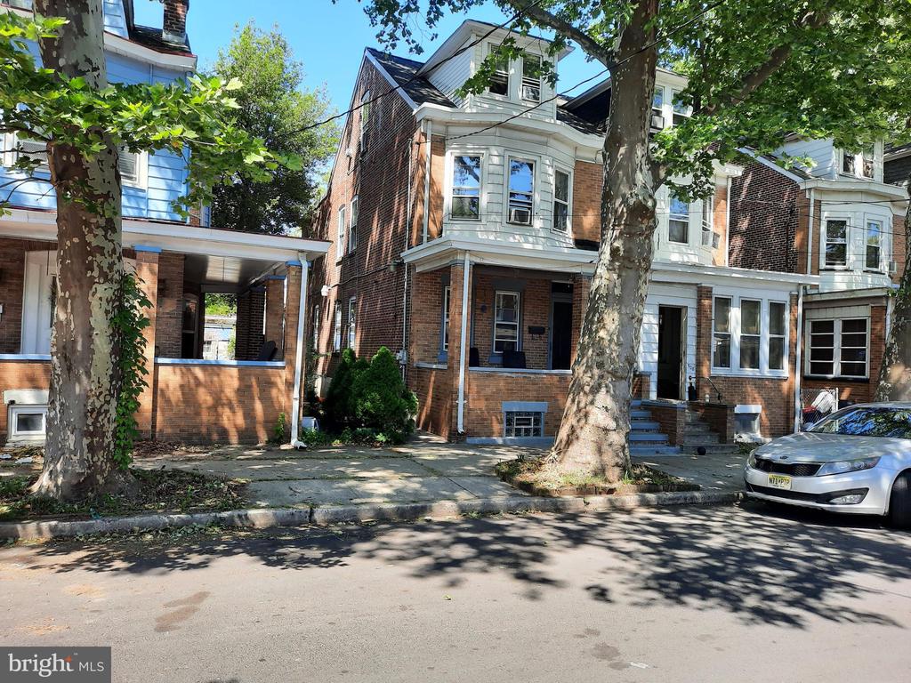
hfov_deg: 69.4
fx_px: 658
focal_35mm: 25
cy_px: 342
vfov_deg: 54.9
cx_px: 456
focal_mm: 4.6
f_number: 2
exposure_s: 1/179
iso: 32
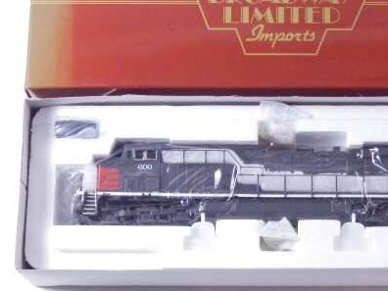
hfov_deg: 19.6
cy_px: 103
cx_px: 262
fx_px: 1121
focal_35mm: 100
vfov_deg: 14.8
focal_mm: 11.9
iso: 1000
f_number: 4.4
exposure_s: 1/160
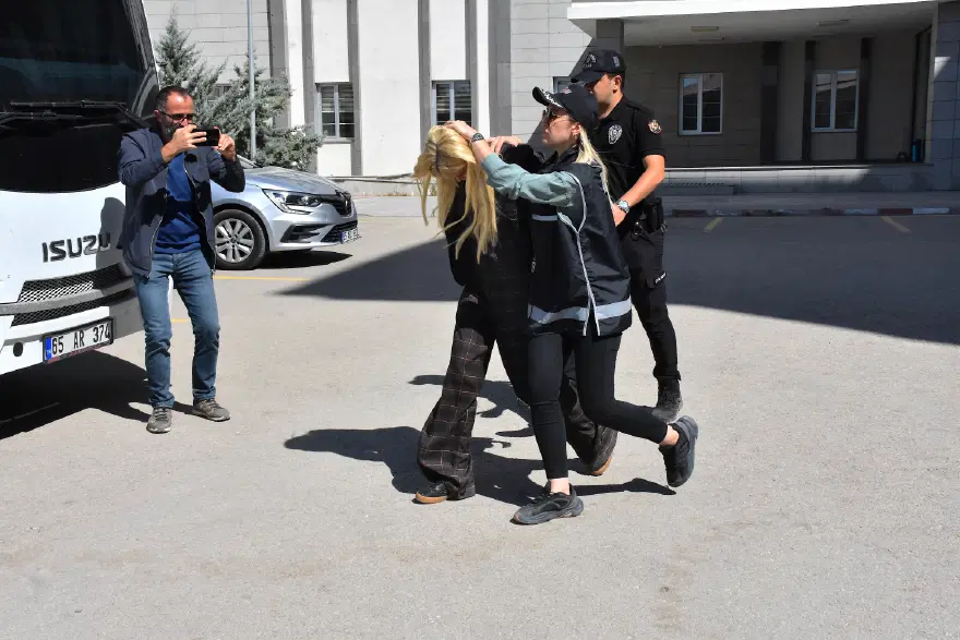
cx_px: 480
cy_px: 320
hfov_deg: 41.1
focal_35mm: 48
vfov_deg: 28.1
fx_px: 1280
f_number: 16
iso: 1000
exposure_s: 1/1000
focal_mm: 32
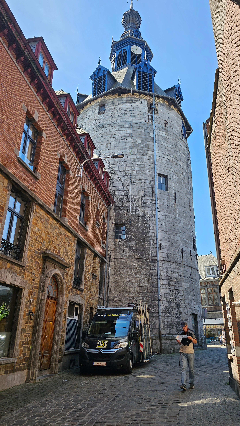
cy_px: 206
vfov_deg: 71.9
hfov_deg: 44.3
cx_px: 135
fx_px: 294
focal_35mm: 26
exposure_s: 1/287
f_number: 1.7
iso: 10
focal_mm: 6.3
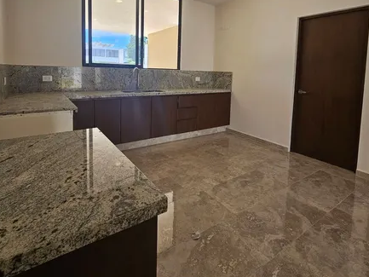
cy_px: 87
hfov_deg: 87.7
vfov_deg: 69.1
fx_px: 192
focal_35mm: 18
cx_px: 184
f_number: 2.2
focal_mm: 2.2
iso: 100
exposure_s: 1/359
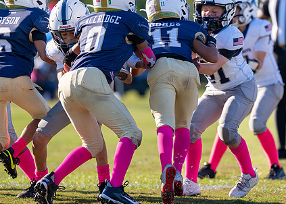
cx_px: 189
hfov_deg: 5.2
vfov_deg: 3.7
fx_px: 3143
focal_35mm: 387
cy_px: 76
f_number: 2.8
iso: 250
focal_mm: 200
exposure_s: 1/2500
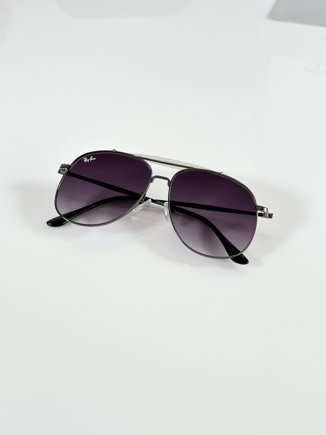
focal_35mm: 48
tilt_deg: -46.5
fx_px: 603
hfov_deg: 30.3
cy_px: 218
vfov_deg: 39.7
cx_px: 163
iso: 64
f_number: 1.78
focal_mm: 6.86
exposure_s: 1/121
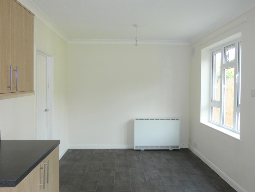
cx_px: 128
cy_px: 96
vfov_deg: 46.8
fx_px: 221
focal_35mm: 30
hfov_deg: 60.0
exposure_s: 1/50
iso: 200
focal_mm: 5.3
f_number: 3.3
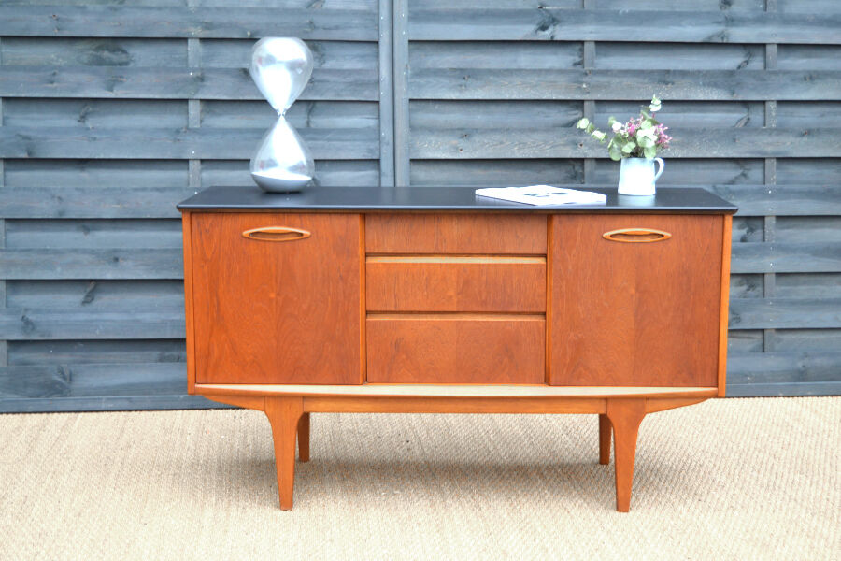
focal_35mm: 57
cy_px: 280
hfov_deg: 35.1
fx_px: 1331
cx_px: 420
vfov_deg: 23.8
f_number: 4.8
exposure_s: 1/125
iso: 400
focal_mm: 38
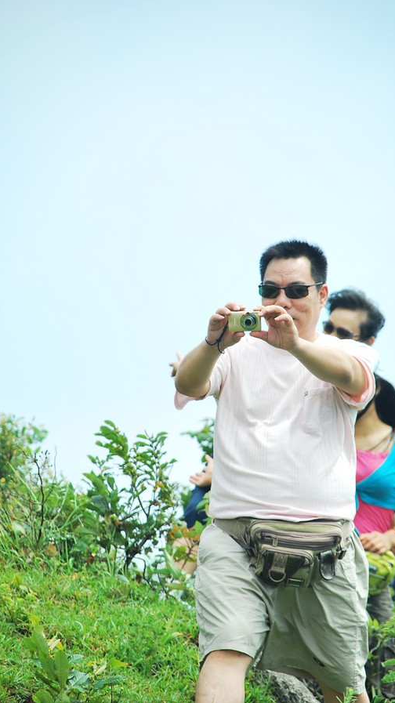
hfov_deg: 3.8
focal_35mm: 316
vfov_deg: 6.8
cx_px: 210
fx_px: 5889
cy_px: 351
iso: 100
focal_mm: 200
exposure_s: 1/160
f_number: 6.3
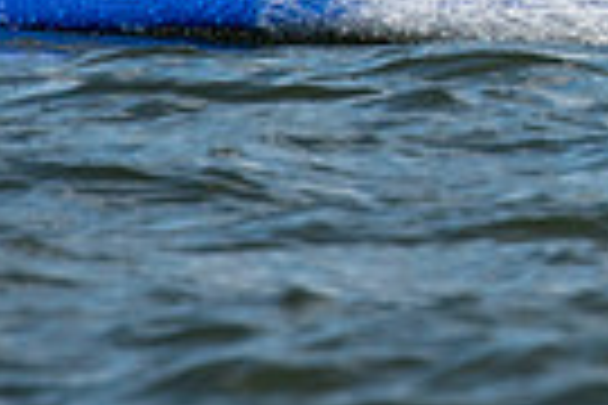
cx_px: 1081
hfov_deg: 0.8
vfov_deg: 0.5
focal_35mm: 2716
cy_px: -196
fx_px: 45867
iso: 500
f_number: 5.6
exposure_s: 1/3200
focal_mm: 420
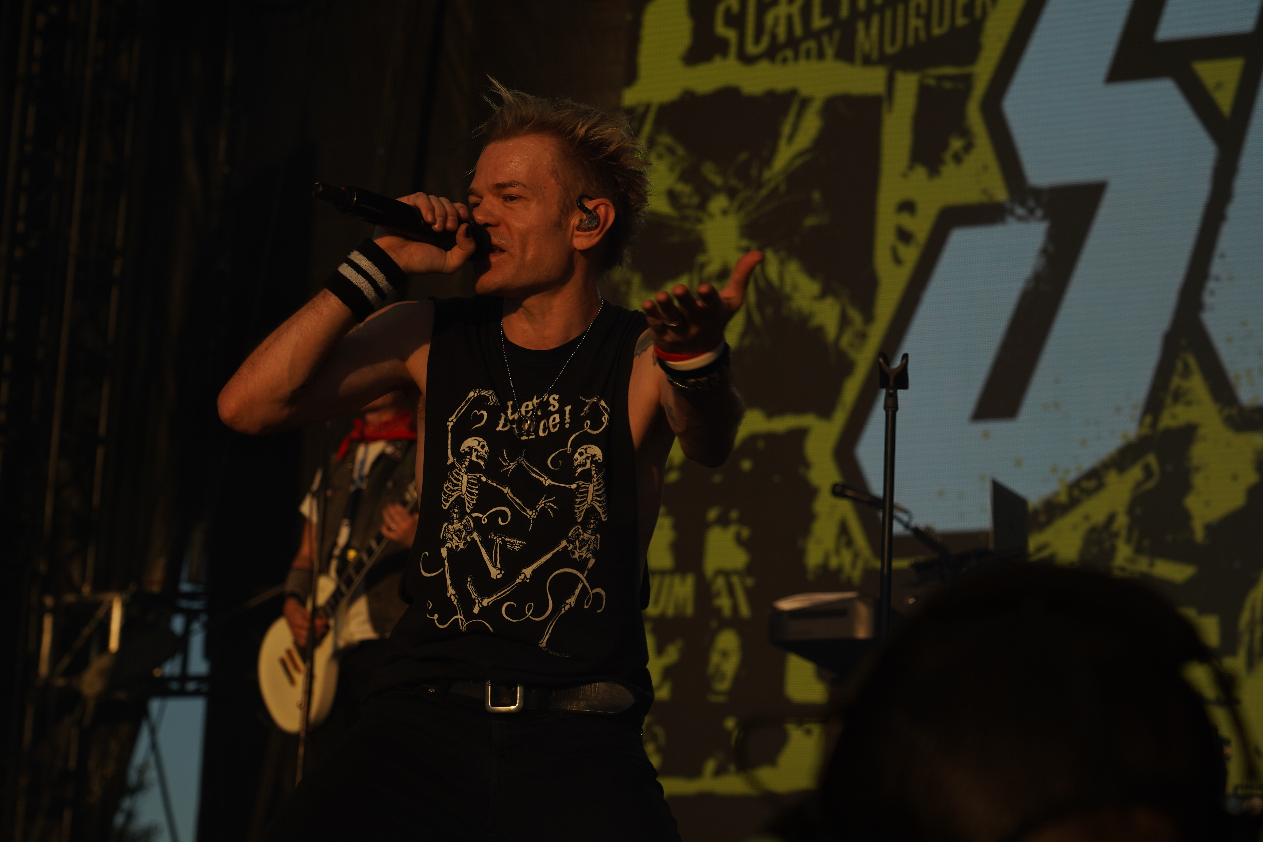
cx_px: 632
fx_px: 3683
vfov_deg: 13.0
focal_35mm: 105
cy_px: 421
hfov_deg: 19.5
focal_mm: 105
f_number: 8
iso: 100
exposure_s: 1/640
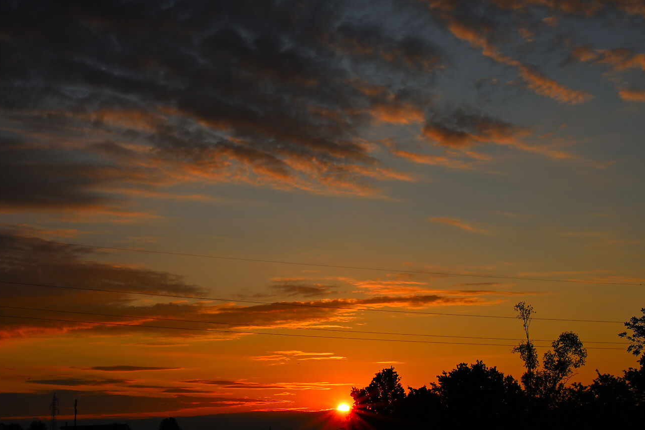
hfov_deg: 30.9
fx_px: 1165
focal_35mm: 65
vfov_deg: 20.7
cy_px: 103
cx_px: 336
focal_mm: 35
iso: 100
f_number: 14
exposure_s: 1/125
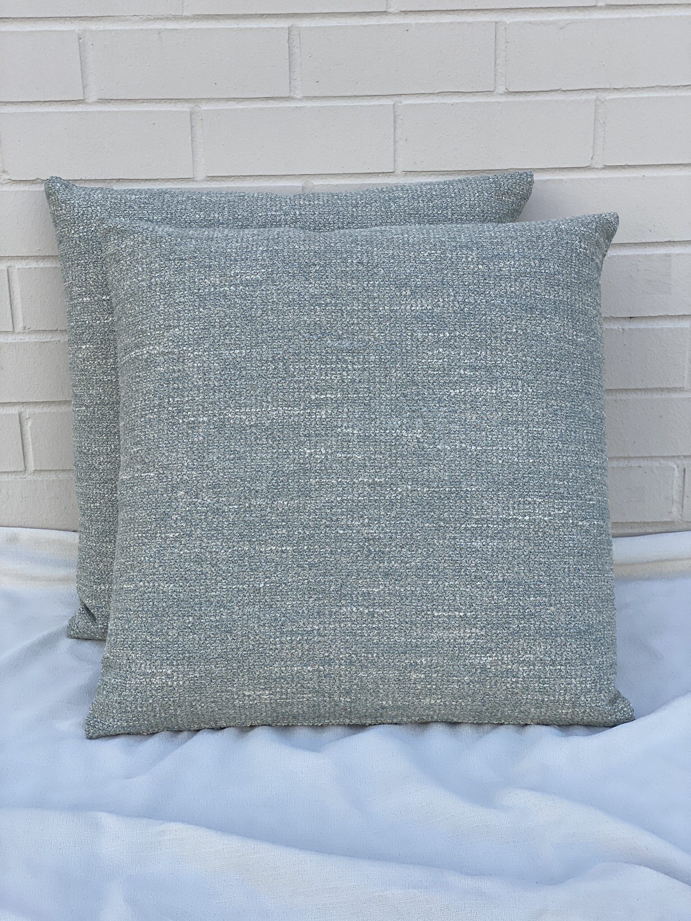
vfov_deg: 36.8
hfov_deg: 28.0
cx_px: 346
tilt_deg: -17.0
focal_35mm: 52
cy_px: 460
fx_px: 1384
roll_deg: +1.1
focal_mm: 6
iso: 20
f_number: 2
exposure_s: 1/1115
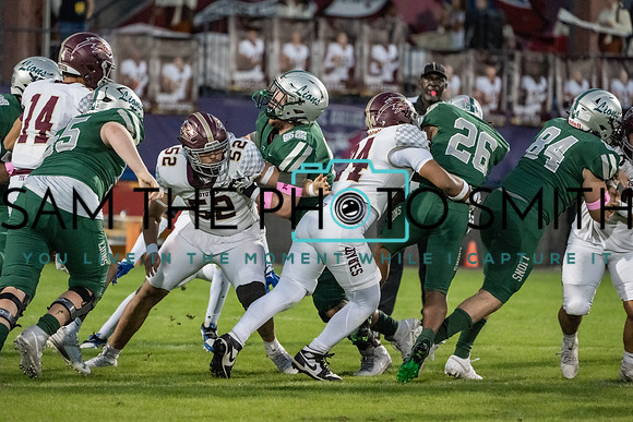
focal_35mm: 327
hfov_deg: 6.3
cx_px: 316
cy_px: 211
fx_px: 5751
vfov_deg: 4.2
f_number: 5.6
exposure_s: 1/1250
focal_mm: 327
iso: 10000
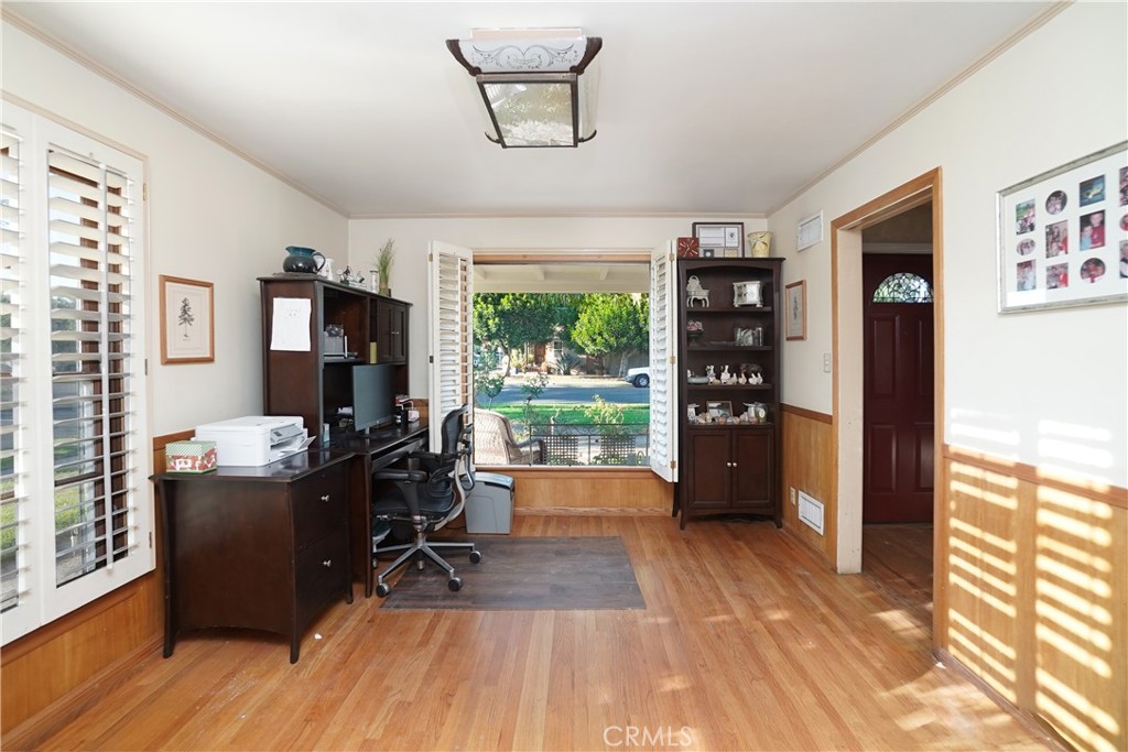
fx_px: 470
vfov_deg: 77.3
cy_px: 376
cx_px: 564
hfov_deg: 100.4
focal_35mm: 15
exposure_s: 1/30
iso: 250
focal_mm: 10
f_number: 5
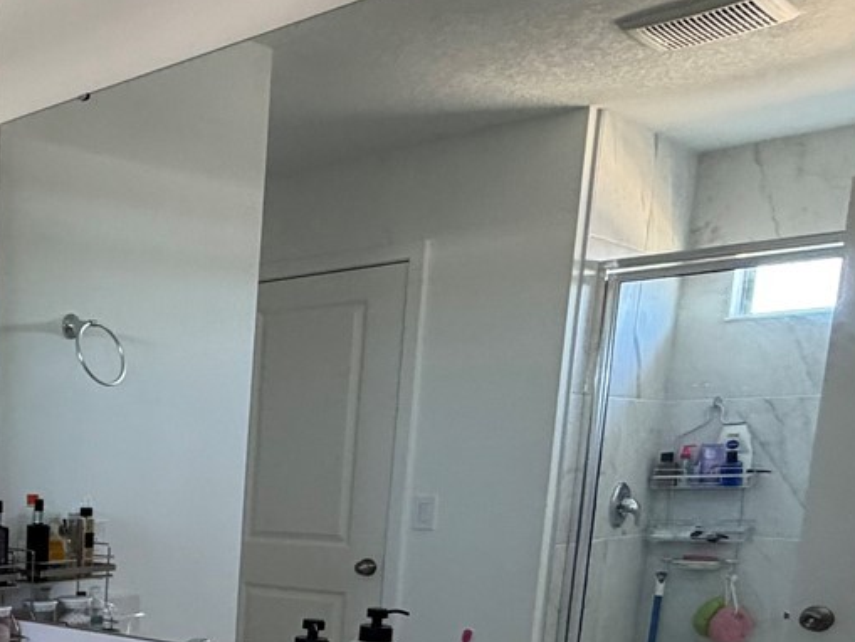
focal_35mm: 44
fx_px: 1087
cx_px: -170
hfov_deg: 34.4
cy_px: 635
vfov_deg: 30.6
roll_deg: +0.7
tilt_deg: -8.8
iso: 320
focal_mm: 2.22
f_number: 2.2
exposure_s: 1/64
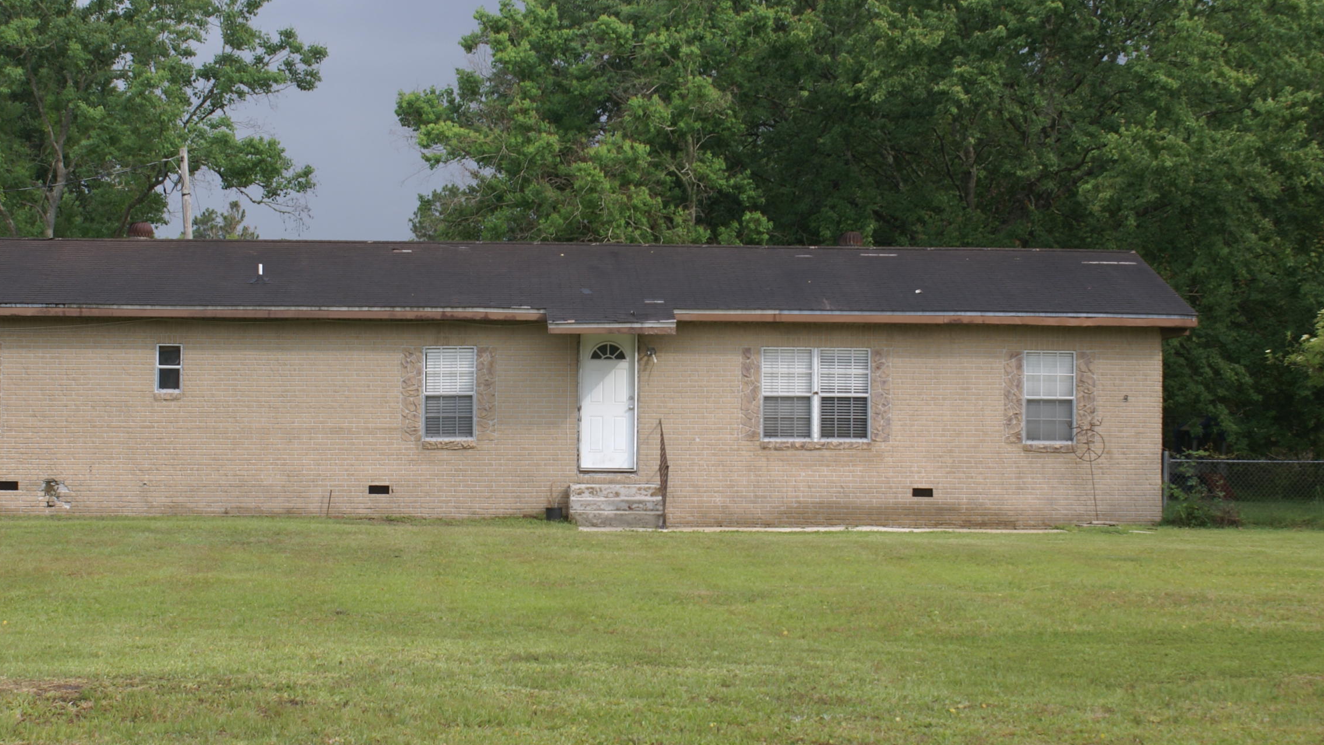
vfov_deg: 16.6
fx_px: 2552
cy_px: 407
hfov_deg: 29.0
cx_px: 558
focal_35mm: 73
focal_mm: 35
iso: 100
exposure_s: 1/125
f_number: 6.3
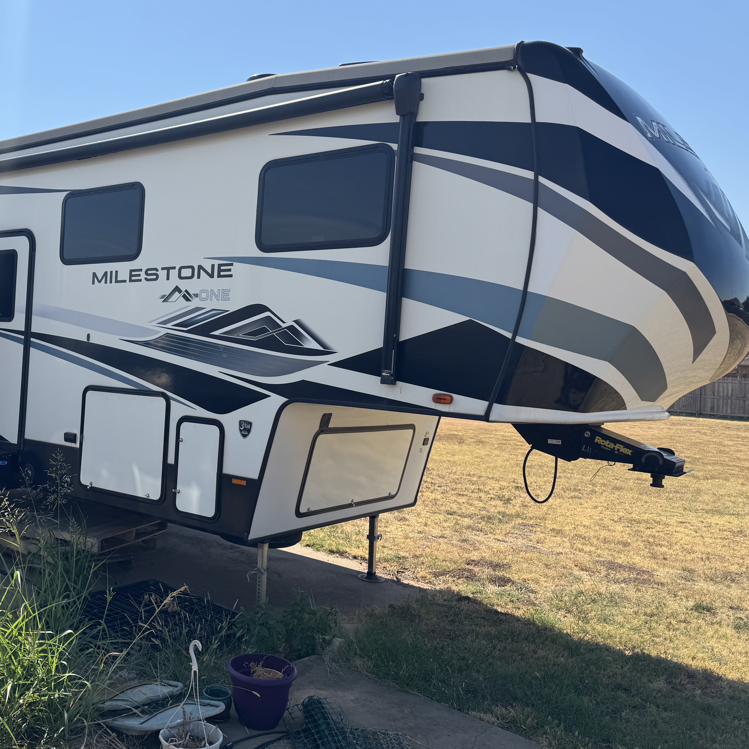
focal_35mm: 31
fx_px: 759
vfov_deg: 52.5
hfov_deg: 50.9
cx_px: 211
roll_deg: -2.9
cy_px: 344
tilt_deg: -0.3
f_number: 1.78
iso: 80
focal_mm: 6.76
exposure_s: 1/4950
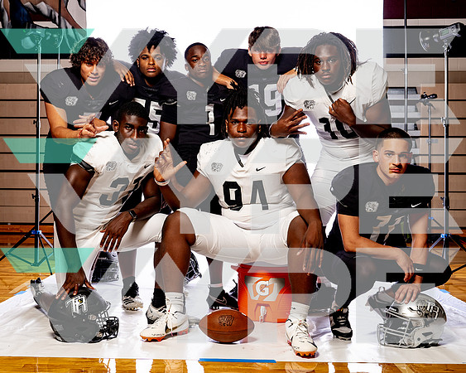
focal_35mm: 46
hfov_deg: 40.6
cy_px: 180
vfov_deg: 33.1
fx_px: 628
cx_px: 187
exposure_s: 1/250
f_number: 7.1
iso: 250
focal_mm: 38
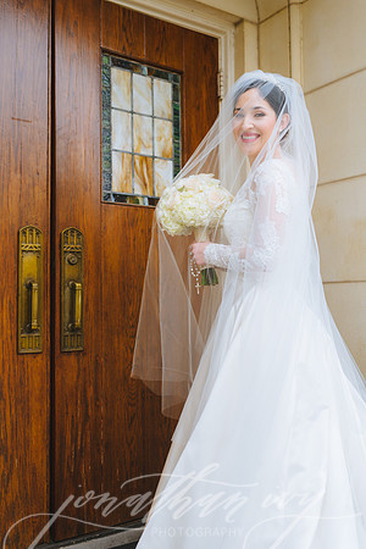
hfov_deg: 37.9
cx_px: 183
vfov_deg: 54.4
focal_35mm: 35
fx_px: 534
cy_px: 274
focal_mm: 35
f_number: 2.8
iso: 50
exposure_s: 1/320
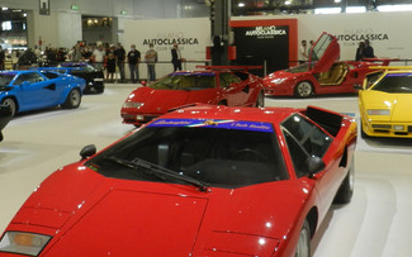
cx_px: 176
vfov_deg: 26.8
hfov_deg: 41.7
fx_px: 539
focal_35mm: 48
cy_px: 99
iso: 200
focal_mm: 4
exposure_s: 1/30
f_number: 3.4
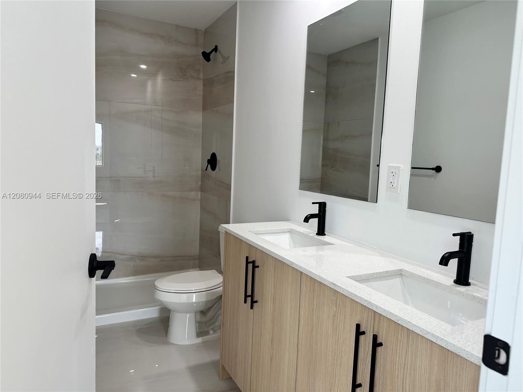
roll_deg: -1.5
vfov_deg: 56.8
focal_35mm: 24
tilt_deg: -4.9
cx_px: 262
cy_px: 196
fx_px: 363
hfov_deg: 71.6
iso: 100
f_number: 1.78
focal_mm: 6.86
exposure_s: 1/120
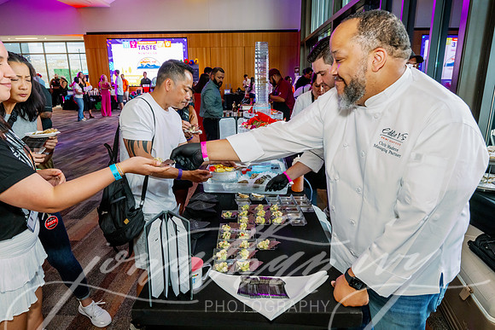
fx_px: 330
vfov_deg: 53.2
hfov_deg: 73.7
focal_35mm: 24
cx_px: 248
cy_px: 165
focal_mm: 24
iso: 2000
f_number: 6.3
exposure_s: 1/100
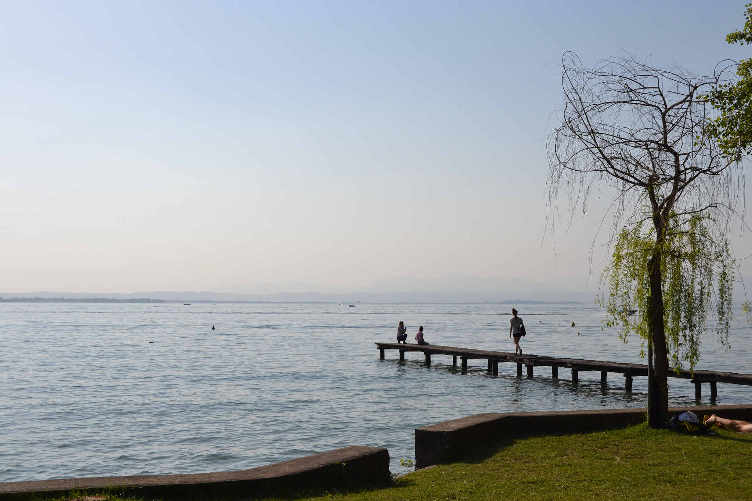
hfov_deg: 42.3
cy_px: 250
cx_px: 376
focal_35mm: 46
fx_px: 971
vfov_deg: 28.9
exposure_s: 1/400
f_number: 10
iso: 100
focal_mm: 31
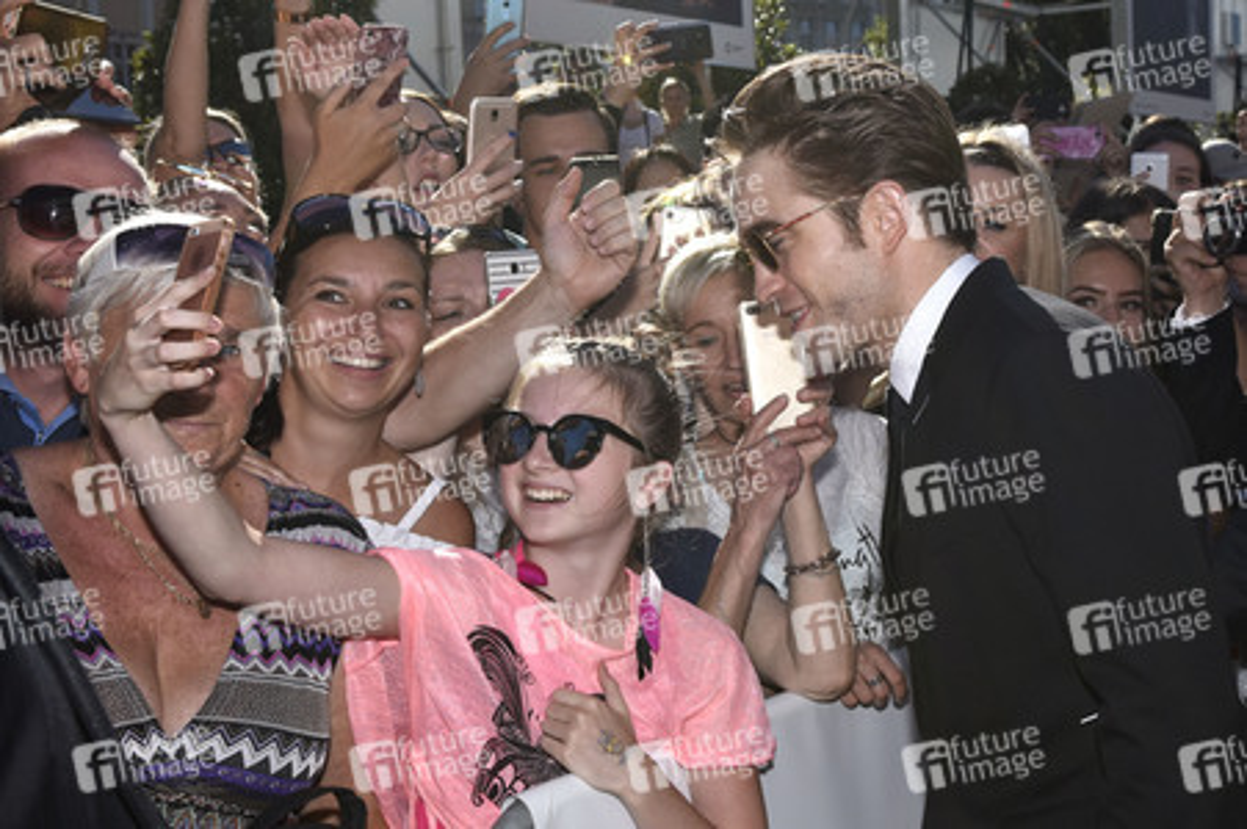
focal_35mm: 39
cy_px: 414
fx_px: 1350
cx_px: 624
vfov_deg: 34.2
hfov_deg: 49.6
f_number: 6.3
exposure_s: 1/1600
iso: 320
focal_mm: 26
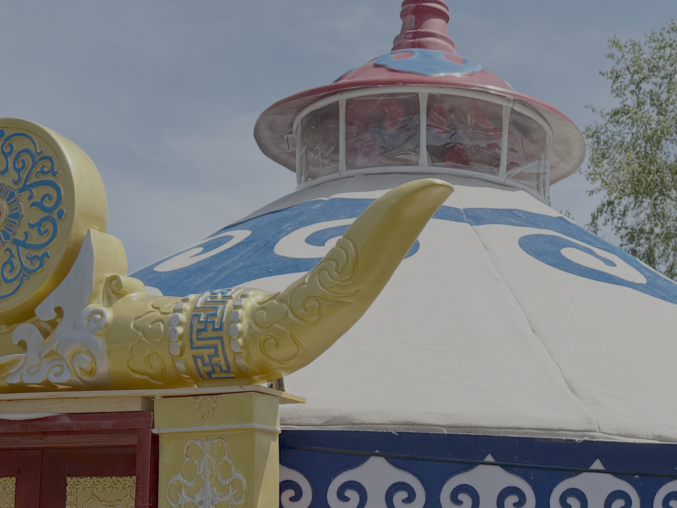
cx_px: 474
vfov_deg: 19.6
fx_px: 1408
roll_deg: -1.0
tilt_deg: +4.1
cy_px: 545
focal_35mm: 72
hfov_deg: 26.8
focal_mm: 6.76
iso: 80
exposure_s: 1/3759
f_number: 1.78
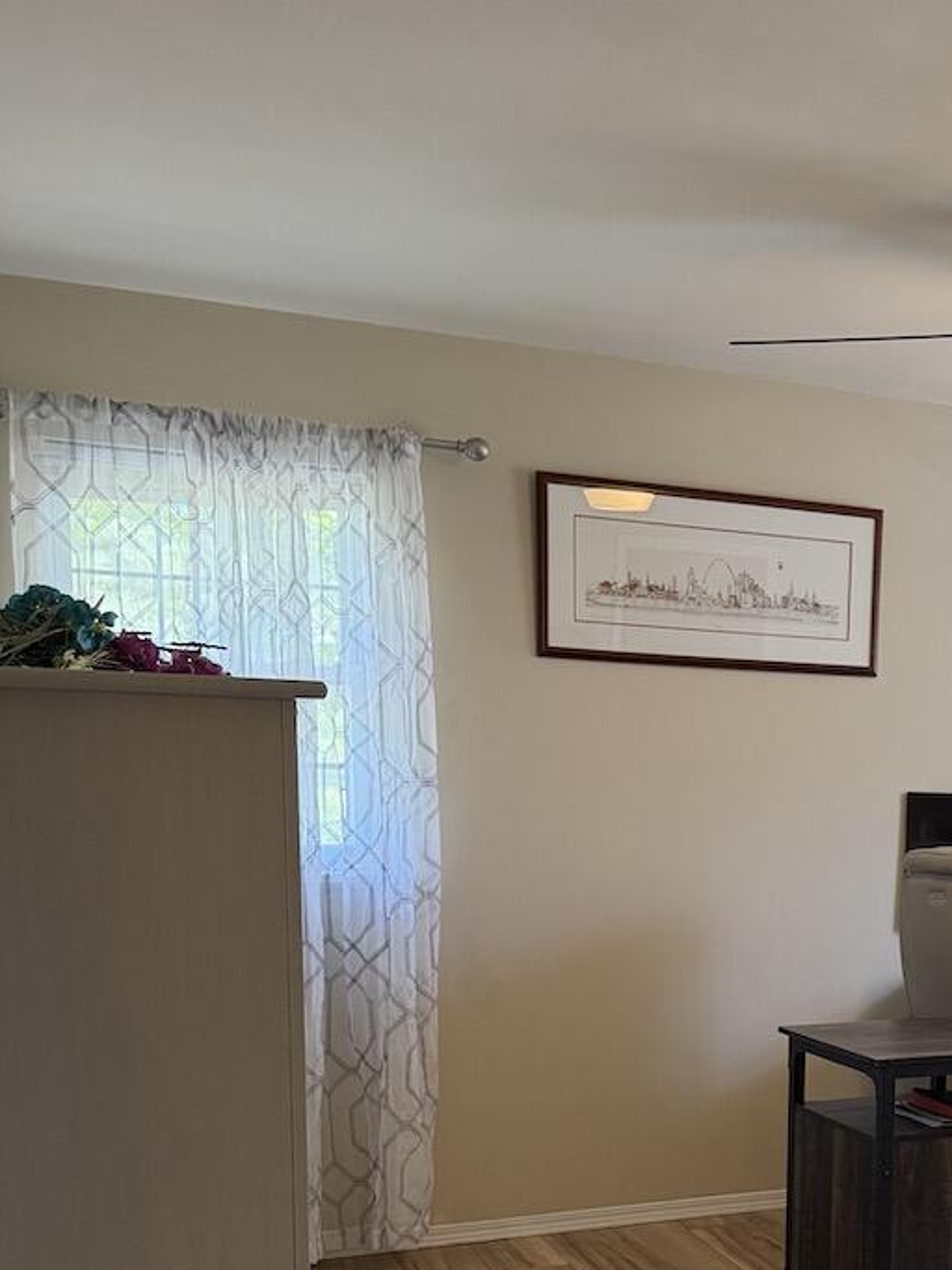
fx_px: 1651
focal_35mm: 45
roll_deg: -1.4
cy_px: 997
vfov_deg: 40.5
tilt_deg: -7.7
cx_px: 887
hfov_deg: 30.5
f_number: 1.78
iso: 320
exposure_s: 1/120
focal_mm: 6.76
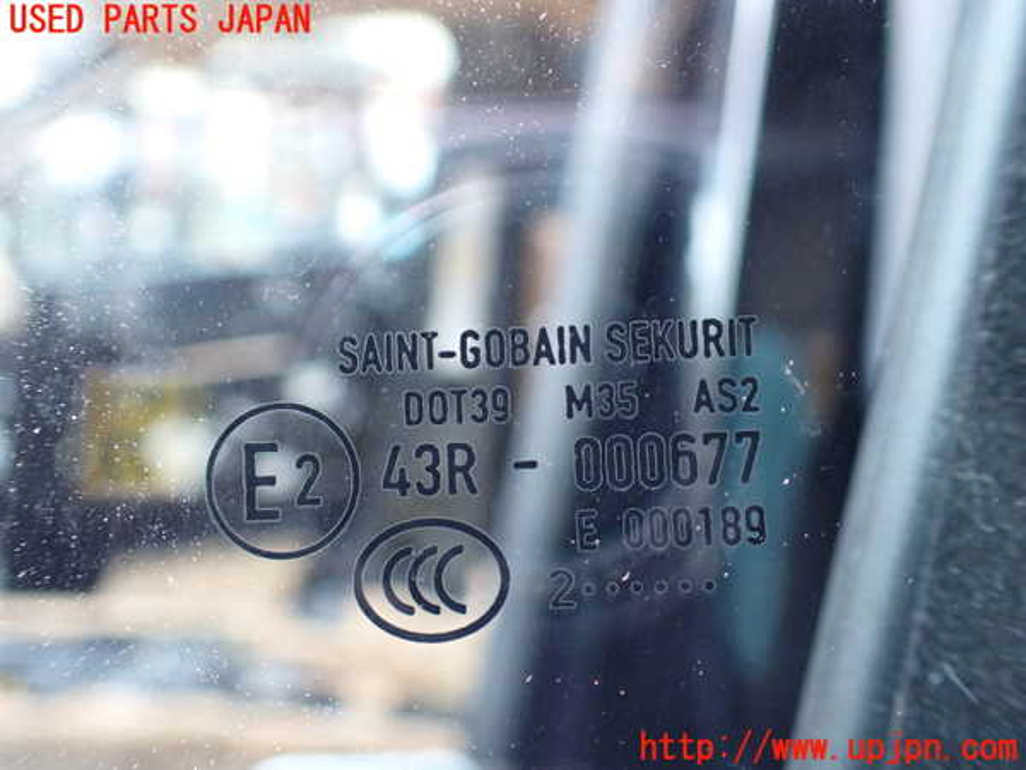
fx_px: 889
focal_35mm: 30
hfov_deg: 60.0
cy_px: 385
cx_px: 513
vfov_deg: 46.8
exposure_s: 1/125
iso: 200
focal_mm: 5.4
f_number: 2.3
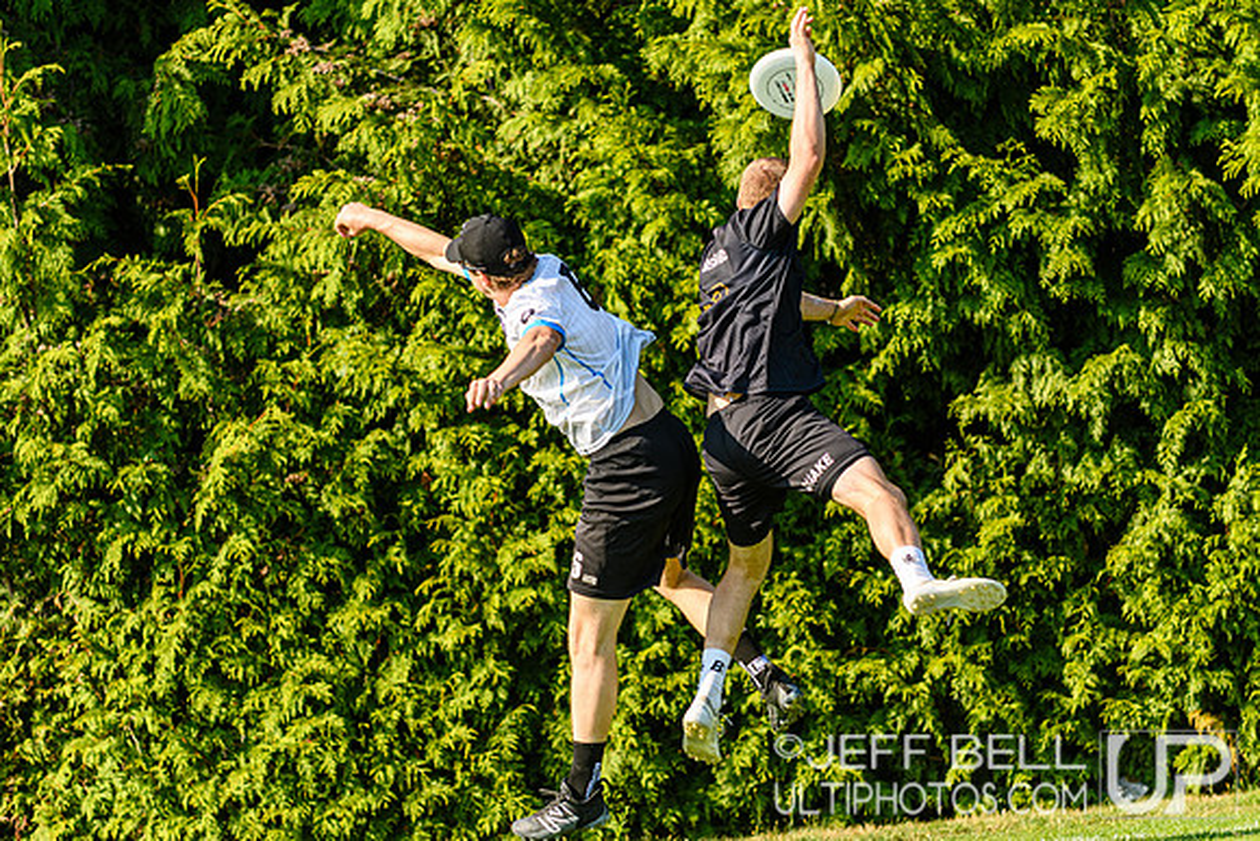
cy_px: 388
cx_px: 630
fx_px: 11302
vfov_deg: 4.3
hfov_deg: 6.4
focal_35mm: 323
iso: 100
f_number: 3.2
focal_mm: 200
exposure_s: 1/1250
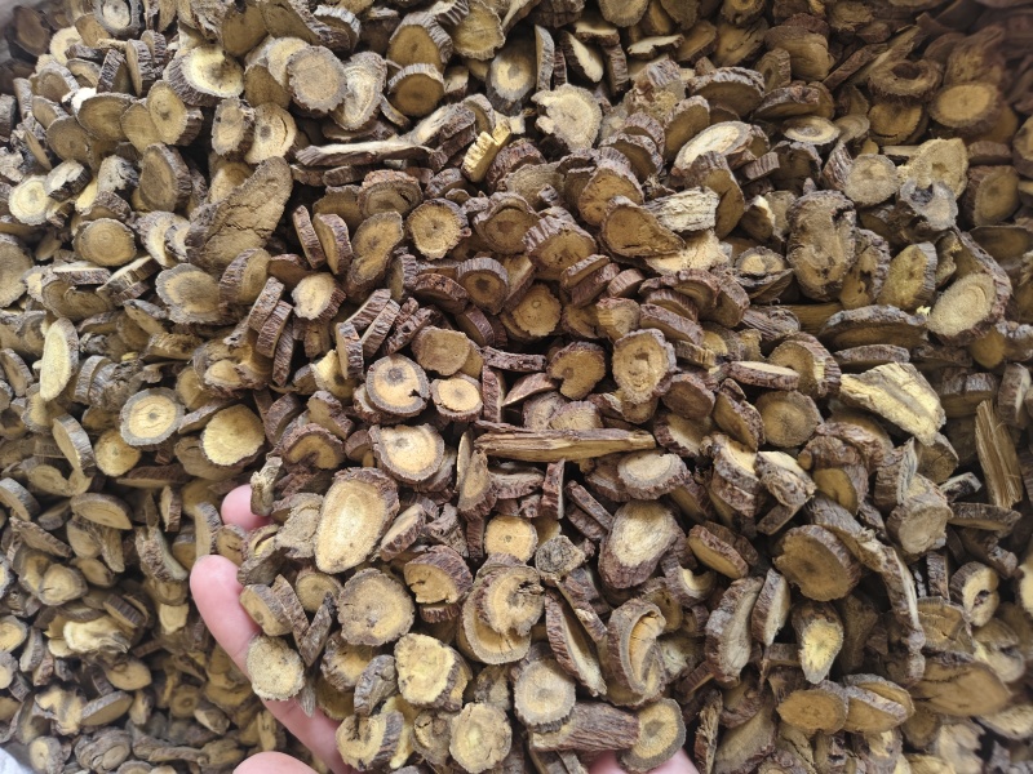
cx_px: 516
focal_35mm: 23
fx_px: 686
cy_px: 387
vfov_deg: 58.9
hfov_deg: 73.9
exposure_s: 1/100
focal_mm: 5.56
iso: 362
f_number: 1.88
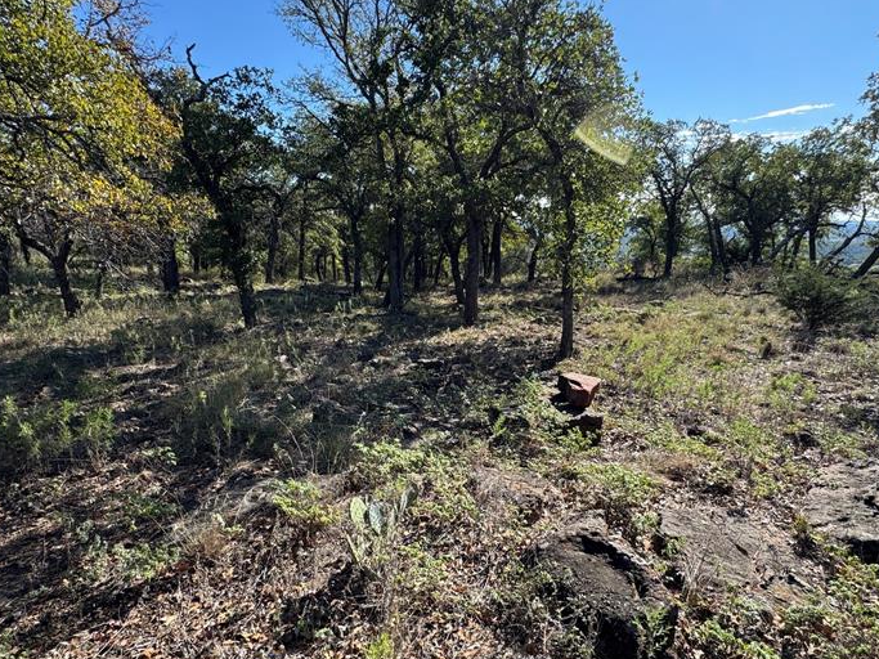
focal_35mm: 21
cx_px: 459
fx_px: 533
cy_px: 366
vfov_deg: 63.3
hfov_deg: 79.0
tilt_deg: -15.4
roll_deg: -0.5
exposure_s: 1/779
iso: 50
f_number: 2.2
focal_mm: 2.22
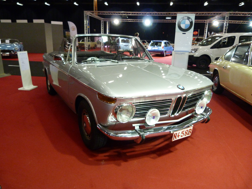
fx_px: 182
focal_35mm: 25
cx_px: 126
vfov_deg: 54.9
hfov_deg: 69.4
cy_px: 94
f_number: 2.8
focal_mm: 4.5
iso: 400
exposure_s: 1/30
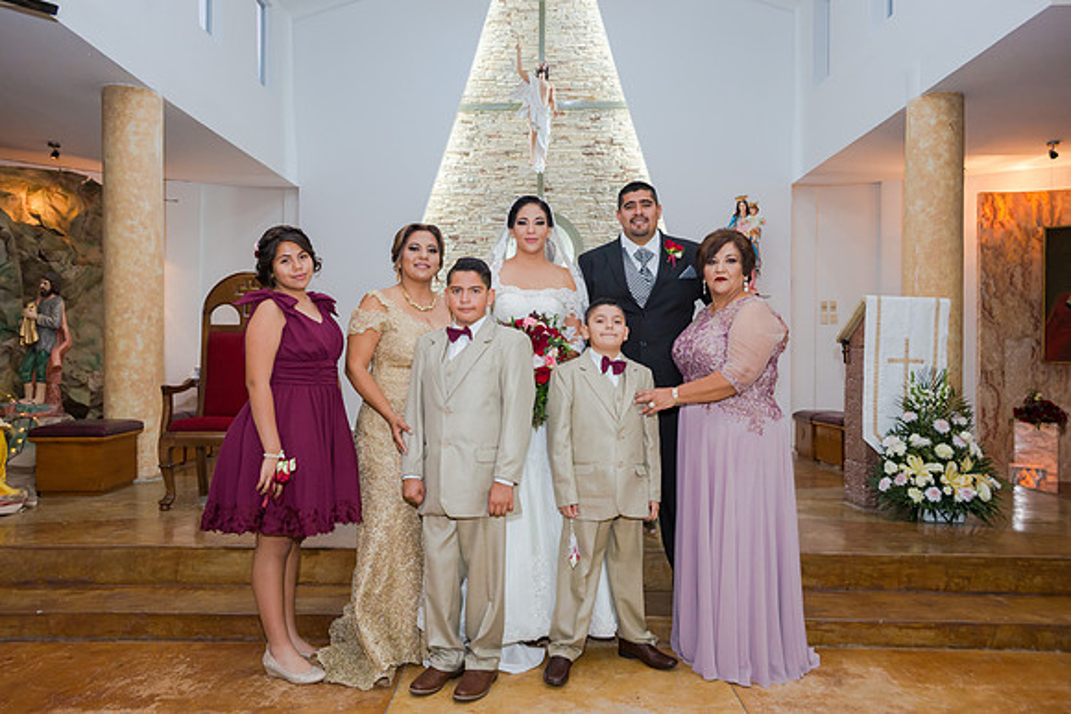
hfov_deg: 71.5
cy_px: 357
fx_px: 744
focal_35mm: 25
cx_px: 536
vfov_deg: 51.3
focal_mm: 25
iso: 1600
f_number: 3.5
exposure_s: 1/100
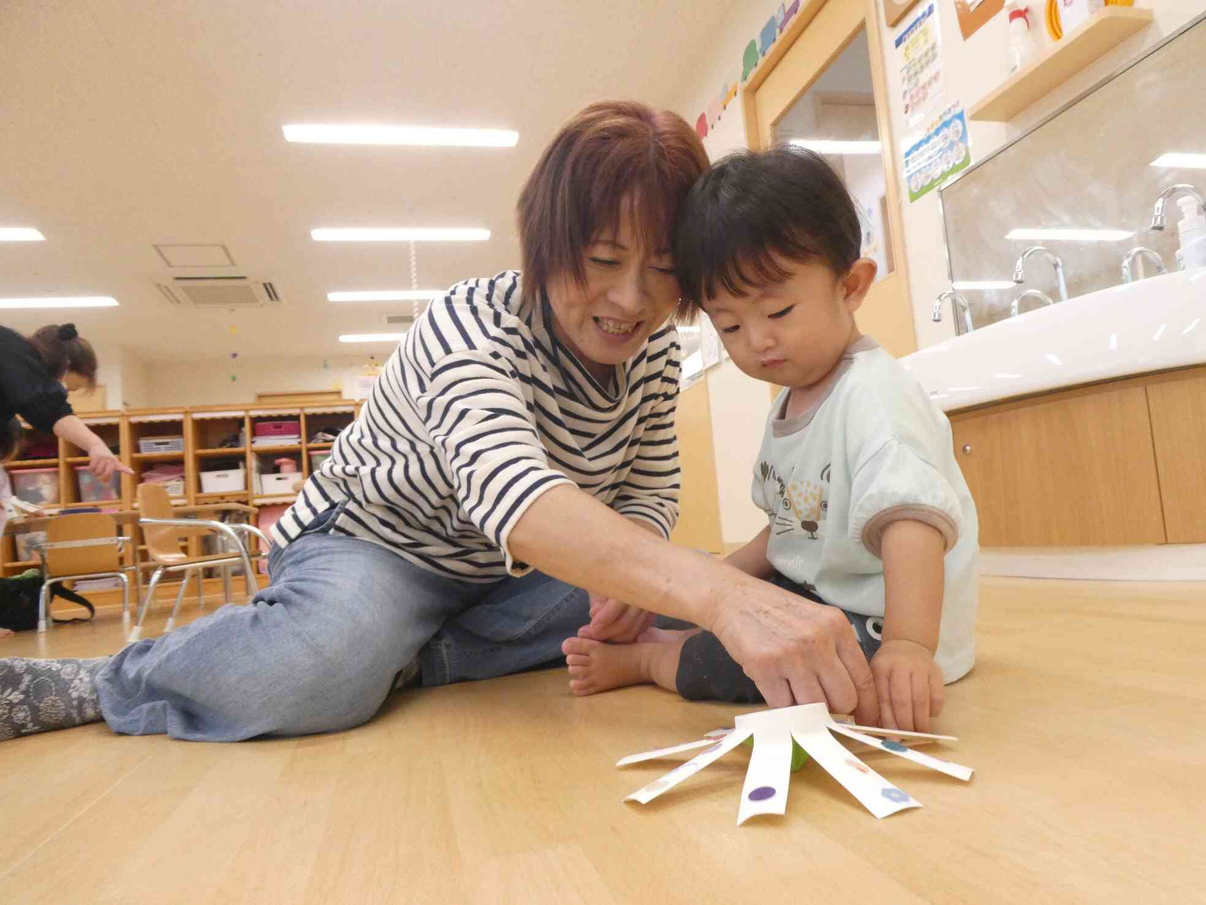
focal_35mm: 24
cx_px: 603
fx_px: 836
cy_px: 452
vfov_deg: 56.8
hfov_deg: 71.6
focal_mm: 4.3
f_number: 3.3
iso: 500
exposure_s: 1/60
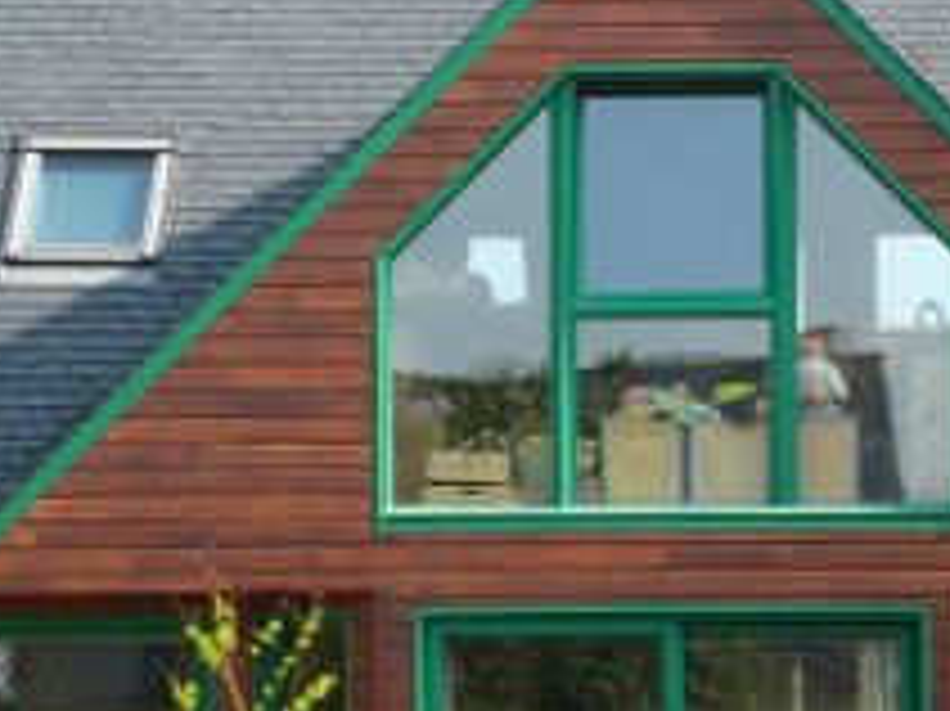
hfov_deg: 9.6
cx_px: 738
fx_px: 5623
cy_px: 554
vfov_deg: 7.2
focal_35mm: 205
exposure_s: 1/200
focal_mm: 12.9
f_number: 4
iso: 100
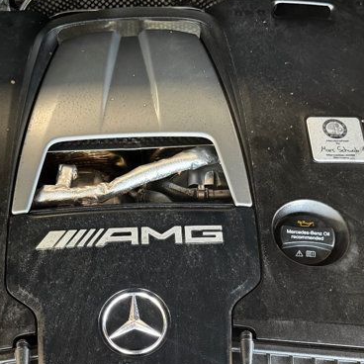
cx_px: 150
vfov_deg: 29.0
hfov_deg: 29.0
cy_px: 227
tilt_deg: -54.3
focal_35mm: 59
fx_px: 702
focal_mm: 6.76
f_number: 1.78
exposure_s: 1/60
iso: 320
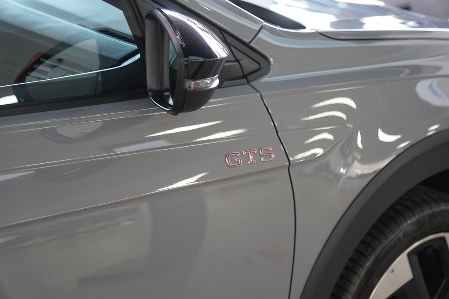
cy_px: 150
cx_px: 224
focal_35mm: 81
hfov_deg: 25.1
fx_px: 1010
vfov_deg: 16.9
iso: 1600
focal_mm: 54
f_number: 2.8
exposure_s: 1/160
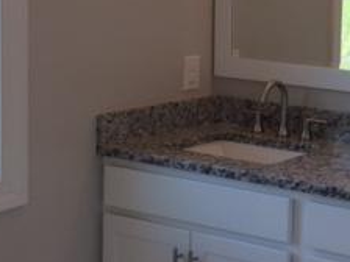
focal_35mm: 83
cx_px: 402
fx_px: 839
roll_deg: -1.5
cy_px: 44
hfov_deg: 22.1
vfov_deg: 17.6
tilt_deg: -5.4
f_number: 2.2
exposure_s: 1/120
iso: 50
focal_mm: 4.15
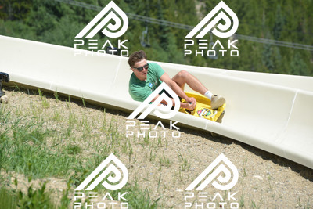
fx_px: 1696
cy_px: 104
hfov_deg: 10.5
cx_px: 156
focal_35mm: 195
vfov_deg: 7.0
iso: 400
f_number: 6.3
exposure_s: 1/1250
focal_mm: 195
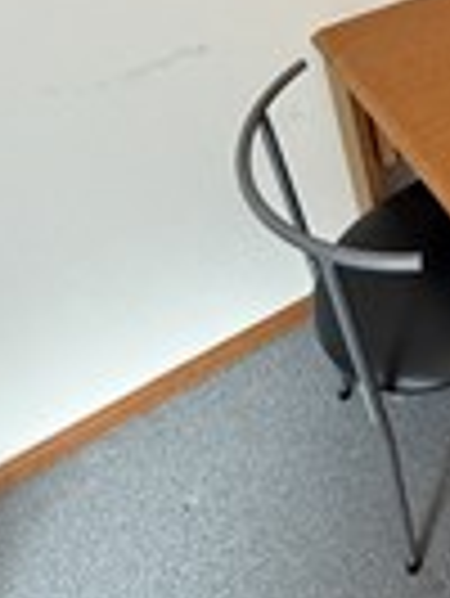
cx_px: 585
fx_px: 727
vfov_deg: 38.6
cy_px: -27
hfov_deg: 28.3
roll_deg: +0.5
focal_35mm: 42
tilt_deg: -26.5
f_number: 2.2
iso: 250
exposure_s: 1/100
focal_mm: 2.22
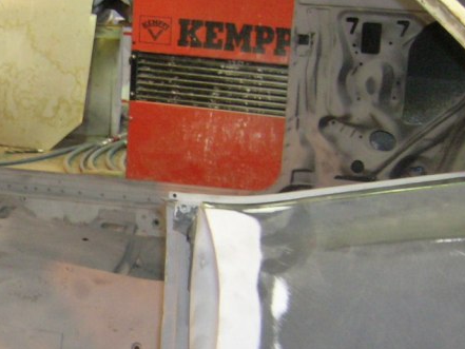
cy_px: 286
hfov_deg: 23.5
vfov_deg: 18.5
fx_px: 1062
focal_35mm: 79
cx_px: -21
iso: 200
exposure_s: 1/16.4
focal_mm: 5.7
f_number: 2.9
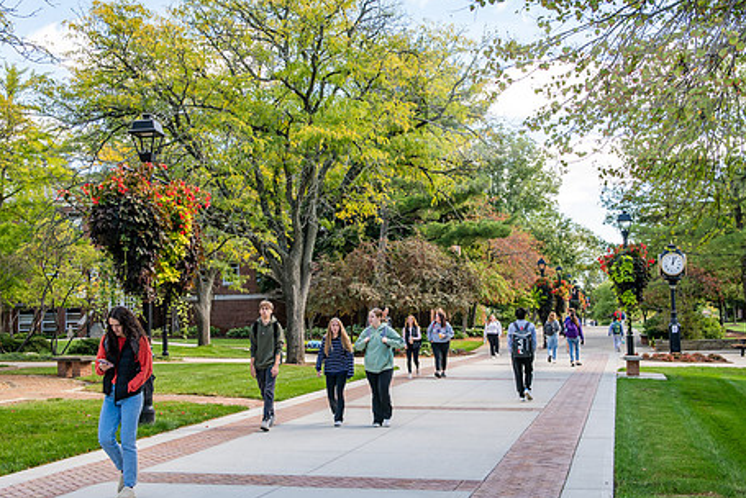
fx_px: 1057
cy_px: 220
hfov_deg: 38.9
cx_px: 379
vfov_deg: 26.5
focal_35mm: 51
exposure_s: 1/250
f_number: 5
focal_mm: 40
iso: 200
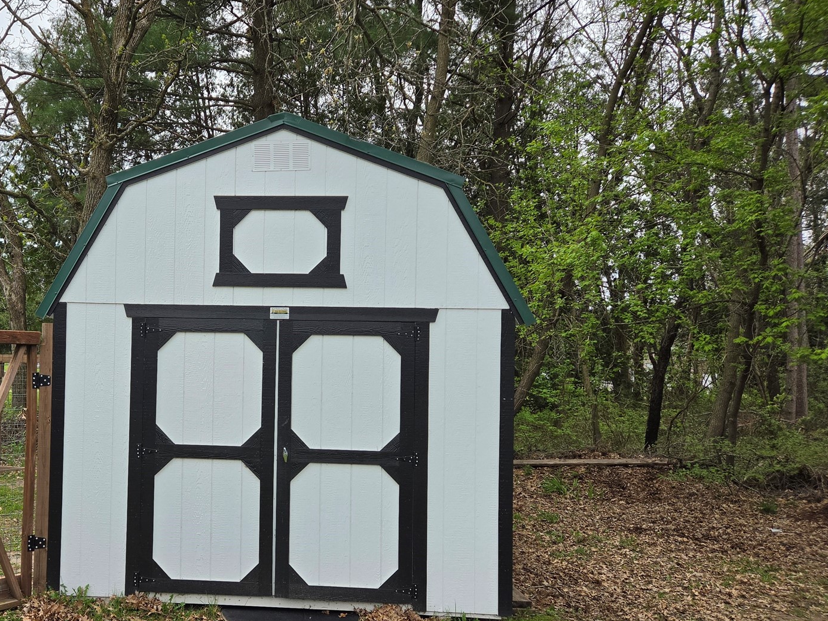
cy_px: 352
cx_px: 234
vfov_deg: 41.7
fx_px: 813
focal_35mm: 34
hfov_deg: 52.2
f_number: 1.8
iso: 80
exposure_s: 1/3009
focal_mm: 5.4
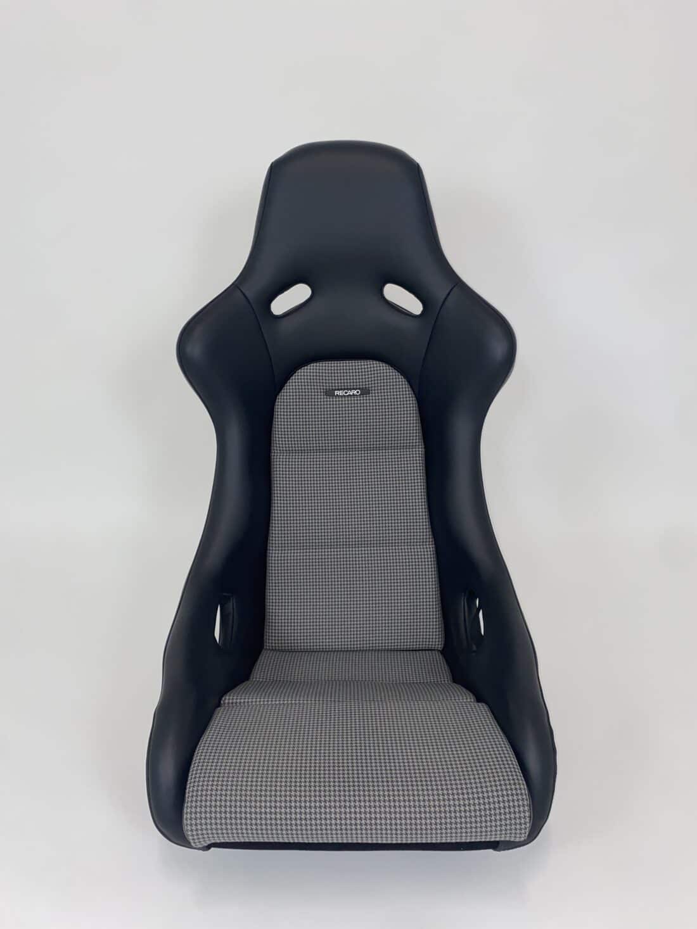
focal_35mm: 26
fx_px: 698
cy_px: 464
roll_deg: -1.7
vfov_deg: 67.3
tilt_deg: -19.0
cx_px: 348
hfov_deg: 53.1
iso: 40
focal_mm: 4.25
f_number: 1.8
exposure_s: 1/100
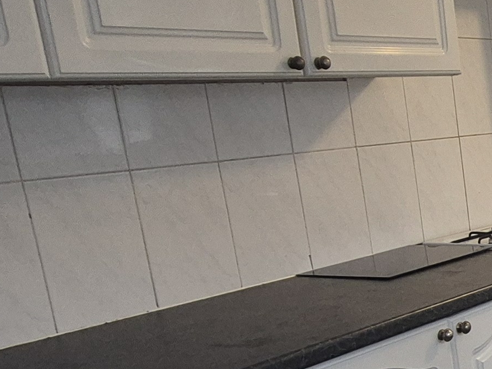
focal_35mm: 58
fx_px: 824
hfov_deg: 23.4
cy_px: 277
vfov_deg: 24.9
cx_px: 810
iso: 250
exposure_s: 1/50
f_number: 2.2
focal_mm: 2.2
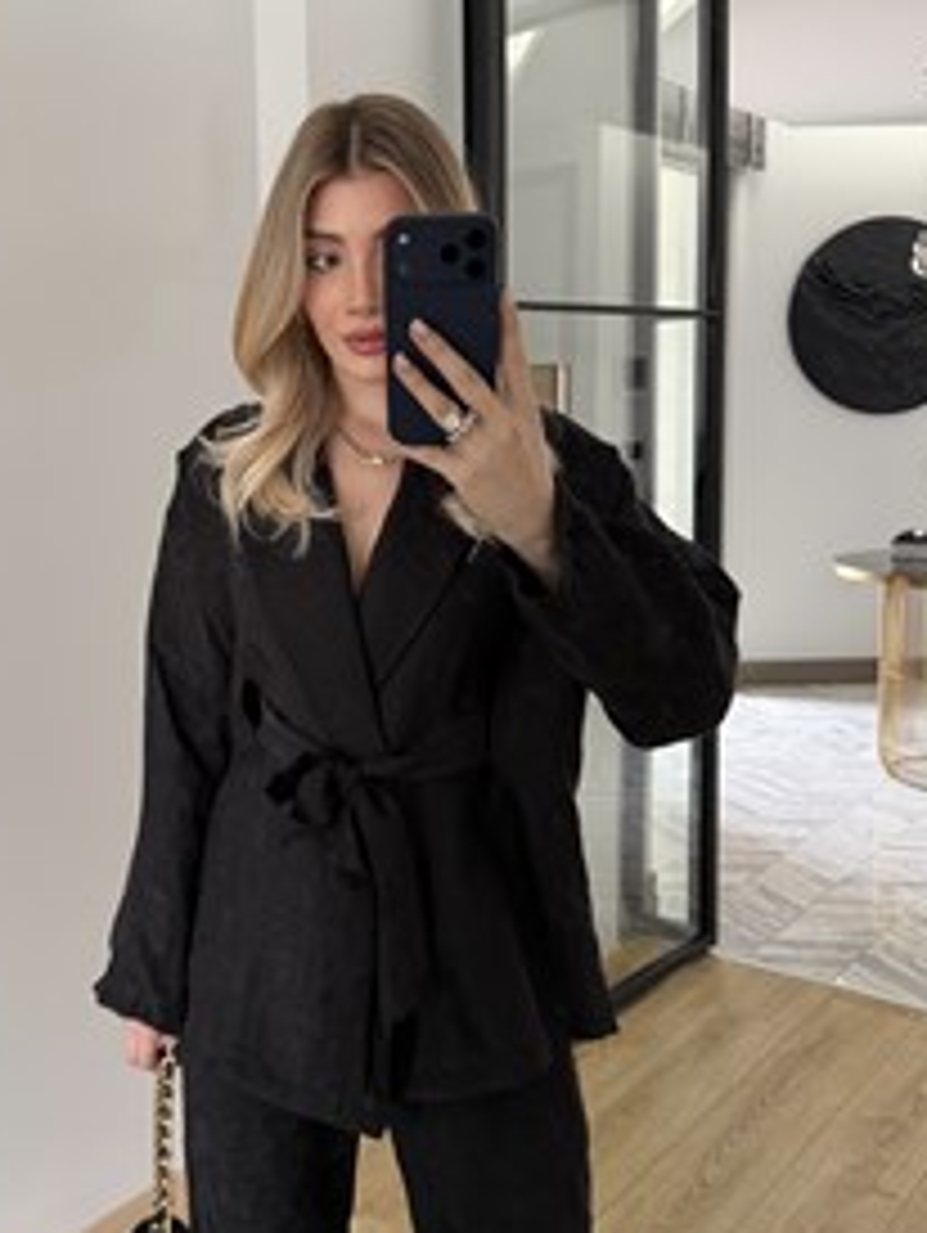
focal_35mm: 35
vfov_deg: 52.4
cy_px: 536
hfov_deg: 40.3
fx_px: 1248
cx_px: 324
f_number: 1.78
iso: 320
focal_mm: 6.76
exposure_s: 1/60
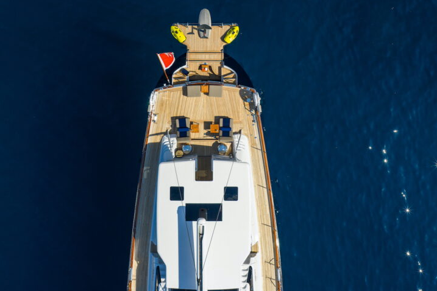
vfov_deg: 43.6
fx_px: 364
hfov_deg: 61.9
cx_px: 204
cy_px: 149
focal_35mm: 30
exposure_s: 1/240
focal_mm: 14.45
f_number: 4
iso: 100
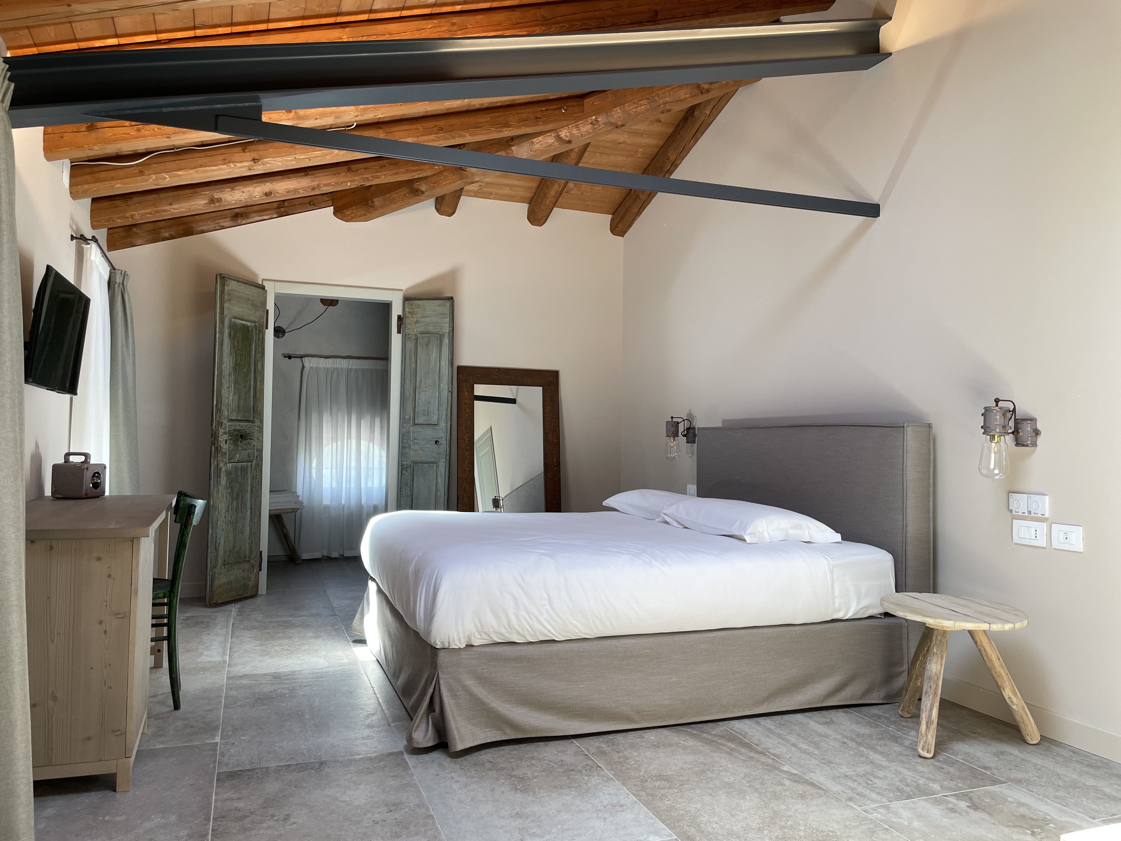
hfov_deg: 67.3
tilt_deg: +2.0
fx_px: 842
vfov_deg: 53.1
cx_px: 560
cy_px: 420
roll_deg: -0.8
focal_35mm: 26
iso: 64
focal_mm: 4.2
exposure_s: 1/100
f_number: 1.6
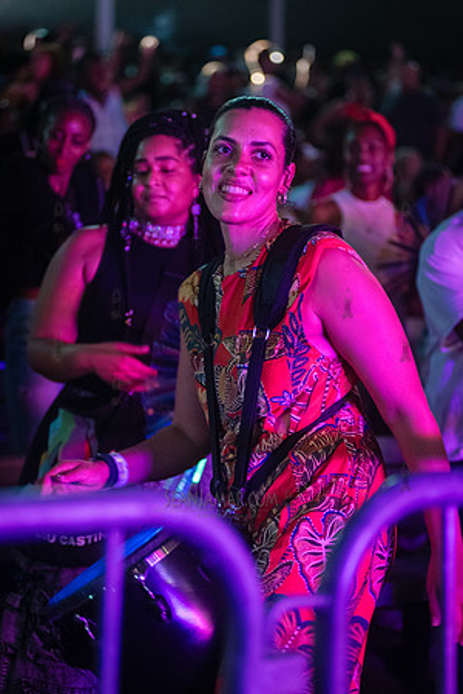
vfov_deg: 25.4
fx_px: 1543
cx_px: 232
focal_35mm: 80
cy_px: 347
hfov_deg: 17.1
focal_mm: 80
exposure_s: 1/125
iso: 5000
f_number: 2.8
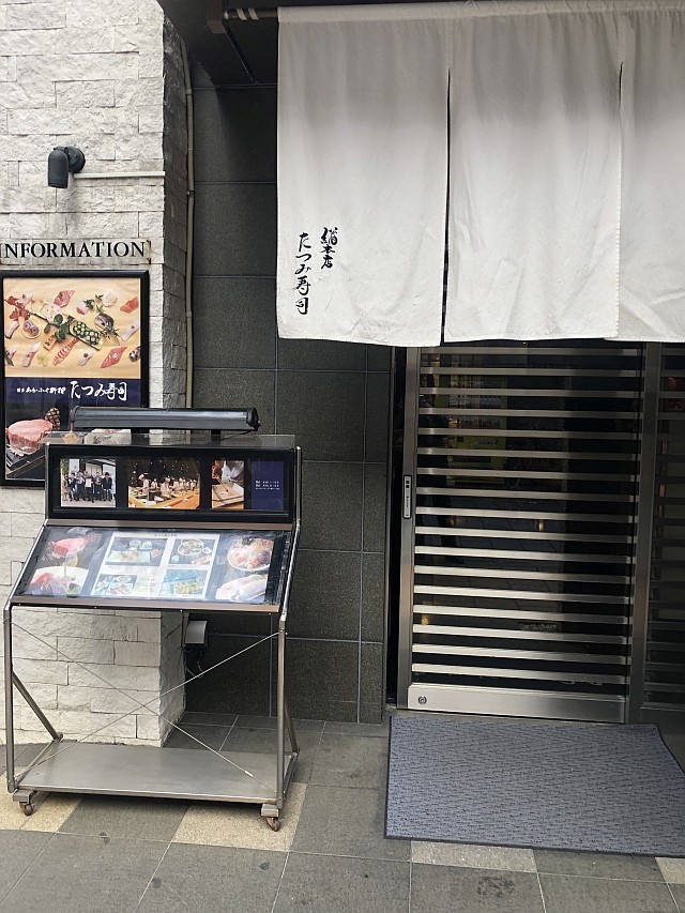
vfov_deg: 63.4
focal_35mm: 28
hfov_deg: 49.8
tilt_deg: -2.5
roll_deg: -1.8
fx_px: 739
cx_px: 342
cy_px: 456
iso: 25
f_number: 1.8
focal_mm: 4
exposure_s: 1/120
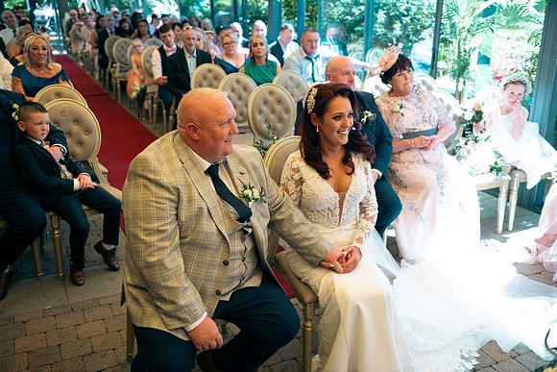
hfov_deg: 54.4
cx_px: 278
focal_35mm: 35
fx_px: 542
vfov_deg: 37.9
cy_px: 186
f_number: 3.5
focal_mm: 35
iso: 250
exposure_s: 1/250
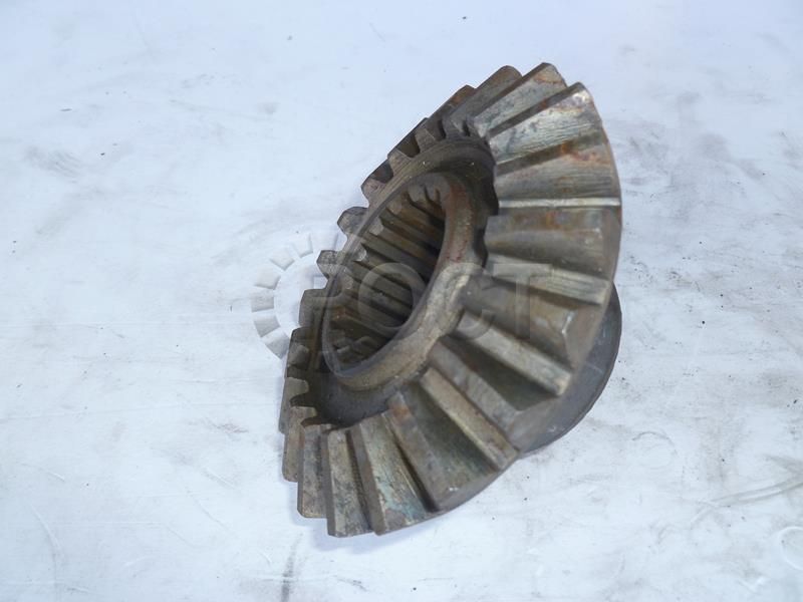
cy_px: 301
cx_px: 402
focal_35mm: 28
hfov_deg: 63.4
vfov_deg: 49.7
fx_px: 650
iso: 100
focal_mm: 5
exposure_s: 1/60
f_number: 3.3
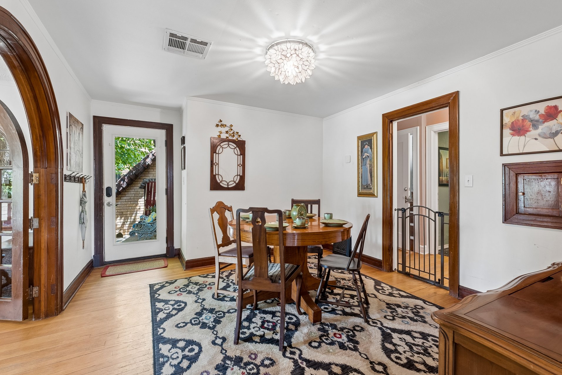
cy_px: 183
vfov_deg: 73.7
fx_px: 250
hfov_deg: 96.7
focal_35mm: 16
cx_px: 296
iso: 100
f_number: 6.3
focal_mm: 10
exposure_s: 1/2
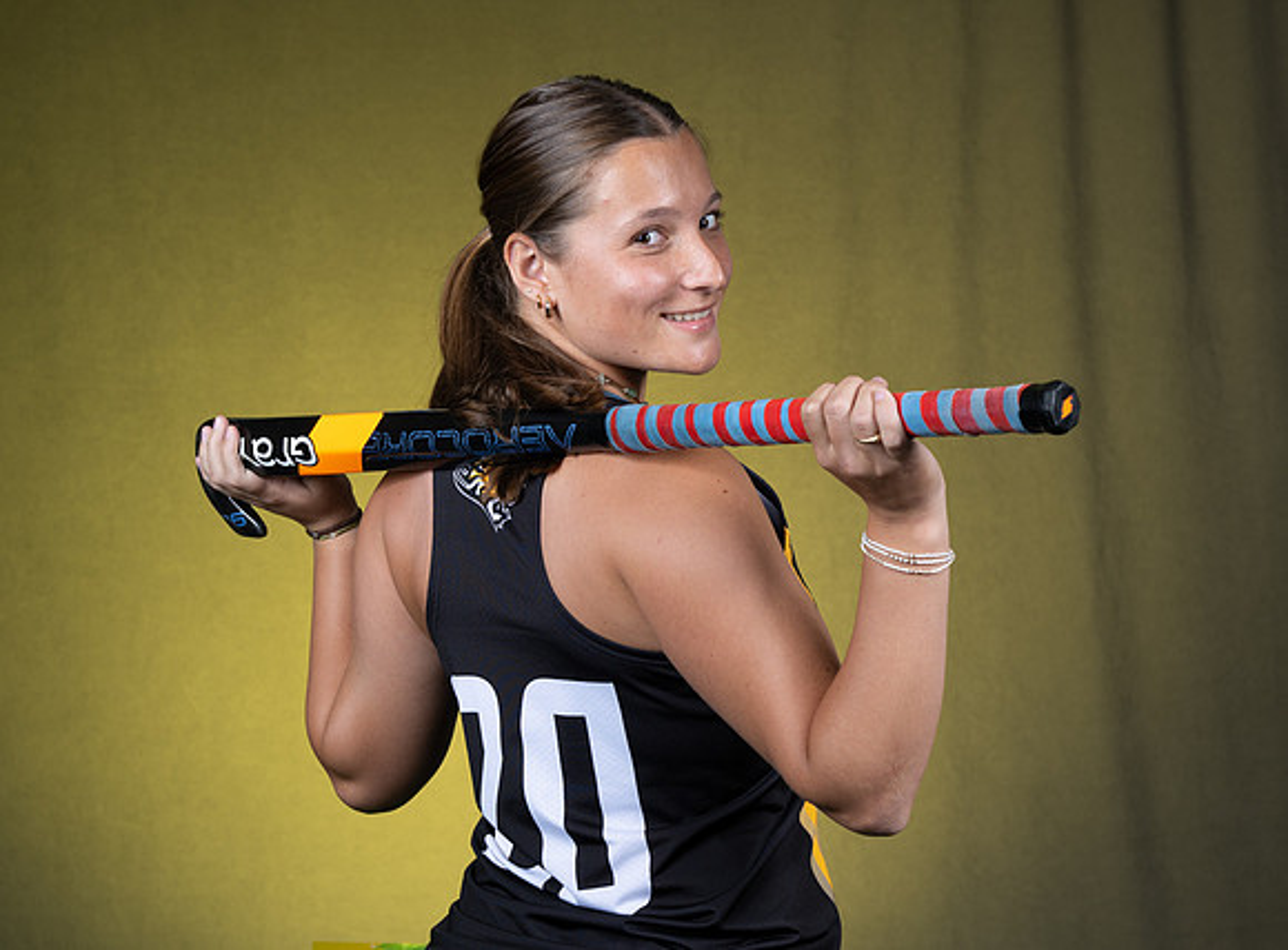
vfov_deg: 16.5
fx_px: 3268
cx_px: 795
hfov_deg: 22.3
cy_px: 568
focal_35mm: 88
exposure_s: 1/160
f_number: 7.1
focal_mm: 62
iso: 100
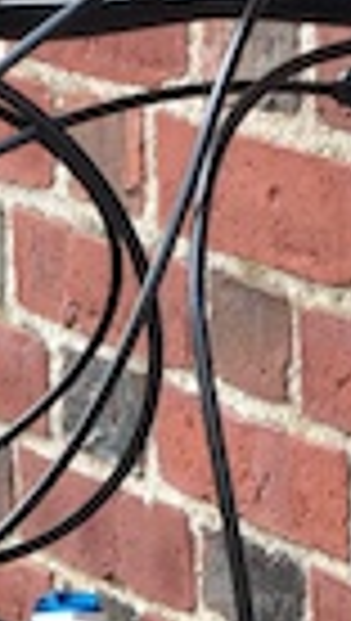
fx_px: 3017
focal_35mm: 183
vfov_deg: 11.0
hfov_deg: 6.6
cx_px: -22
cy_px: 1098
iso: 32
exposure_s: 1/120
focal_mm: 4.15
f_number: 2.2
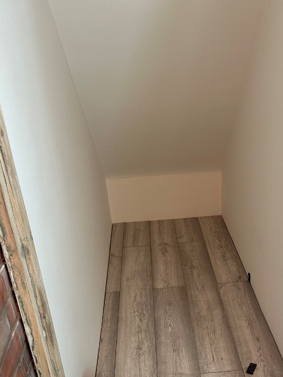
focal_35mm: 40
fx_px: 436
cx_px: 183
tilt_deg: -28.2
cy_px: 250
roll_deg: +4.0
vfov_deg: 46.1
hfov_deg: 35.7
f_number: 1.78
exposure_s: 1/50
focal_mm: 6.86
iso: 160
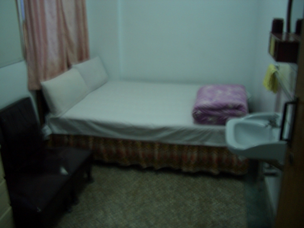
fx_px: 307
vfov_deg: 40.7
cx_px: 152
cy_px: 114
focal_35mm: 35
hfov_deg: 52.6
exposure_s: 1/8
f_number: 2.6
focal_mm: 5.8
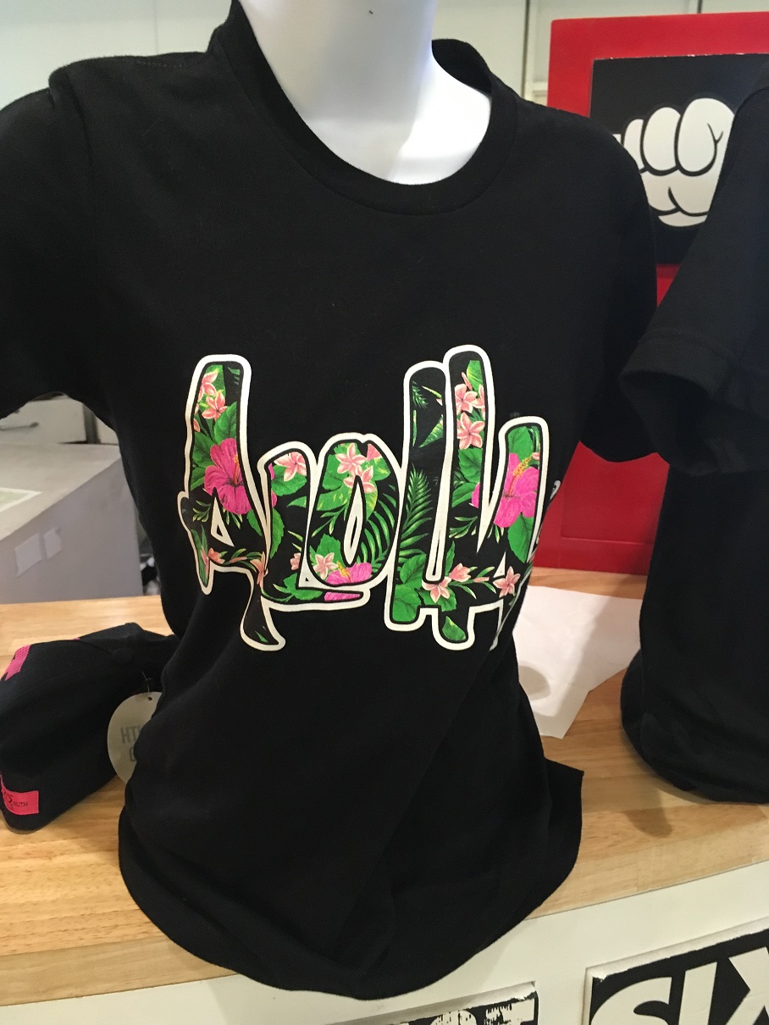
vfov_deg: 61.6
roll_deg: -1.5
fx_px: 859
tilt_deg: -17.8
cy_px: 512
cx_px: 384
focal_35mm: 29
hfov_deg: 48.2
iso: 200
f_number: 2.2
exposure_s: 1/17
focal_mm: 4.15
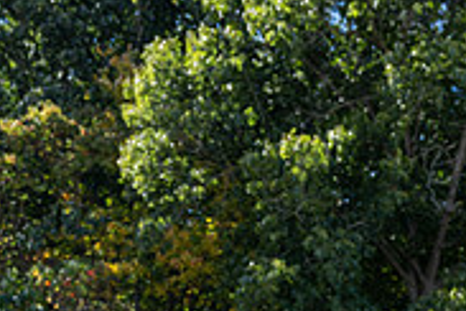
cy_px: 491
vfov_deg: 16.1
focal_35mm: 76
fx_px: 984
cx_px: 280
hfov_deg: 26.6
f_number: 4.5
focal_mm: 24
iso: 31
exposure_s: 1/250
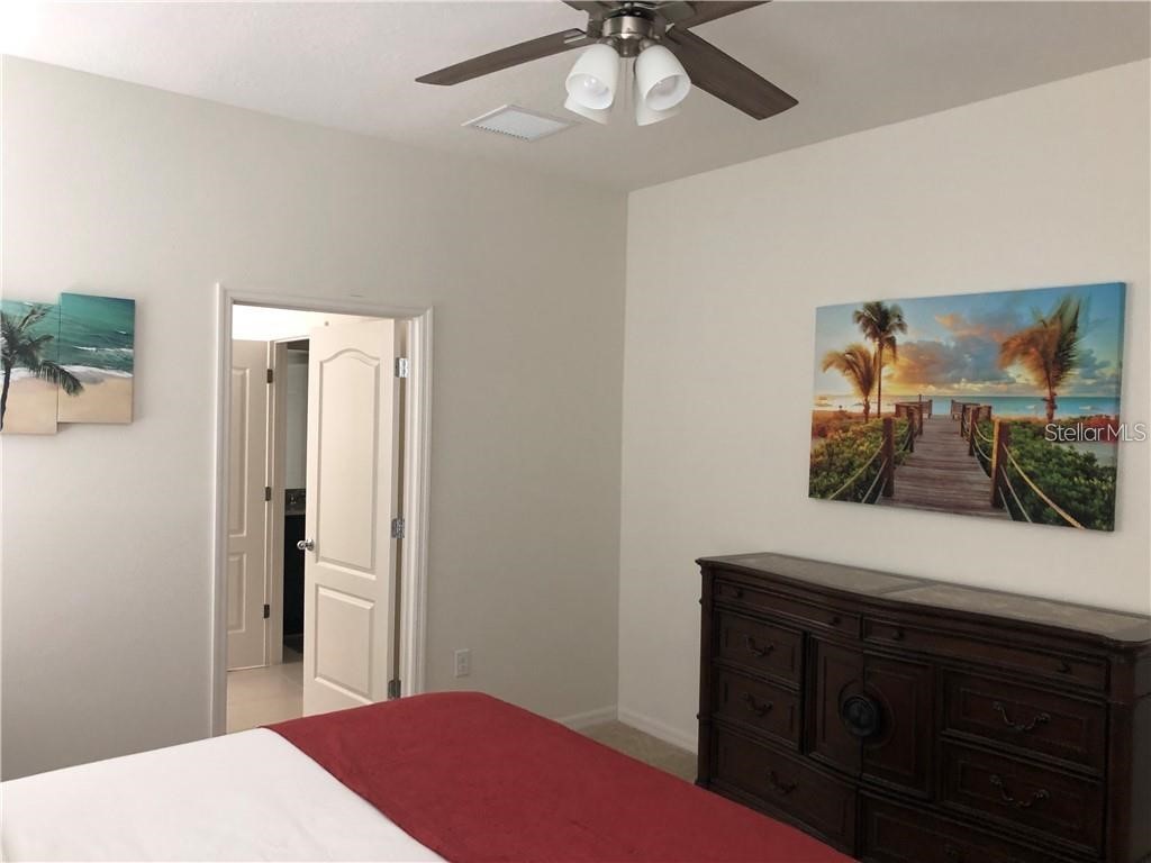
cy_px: 432
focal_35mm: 28
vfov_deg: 49.7
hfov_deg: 63.4
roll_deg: -0.3
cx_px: 576
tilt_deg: -0.4
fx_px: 931
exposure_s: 1/17
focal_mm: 3.99
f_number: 1.8
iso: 40
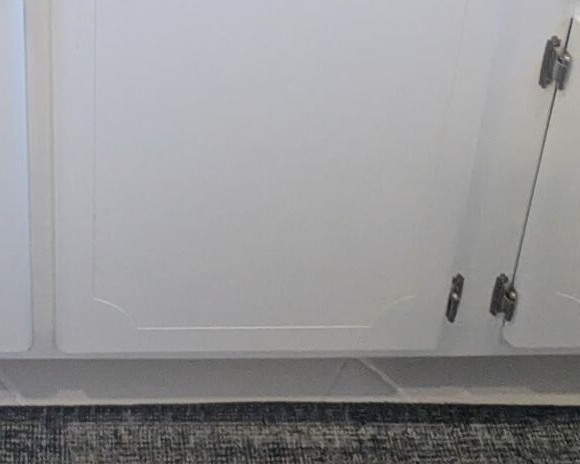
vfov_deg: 19.5
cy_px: -410
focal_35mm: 54
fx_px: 927
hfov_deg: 33.1
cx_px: 68
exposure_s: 1/120
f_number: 2.2
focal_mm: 2.35
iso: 403
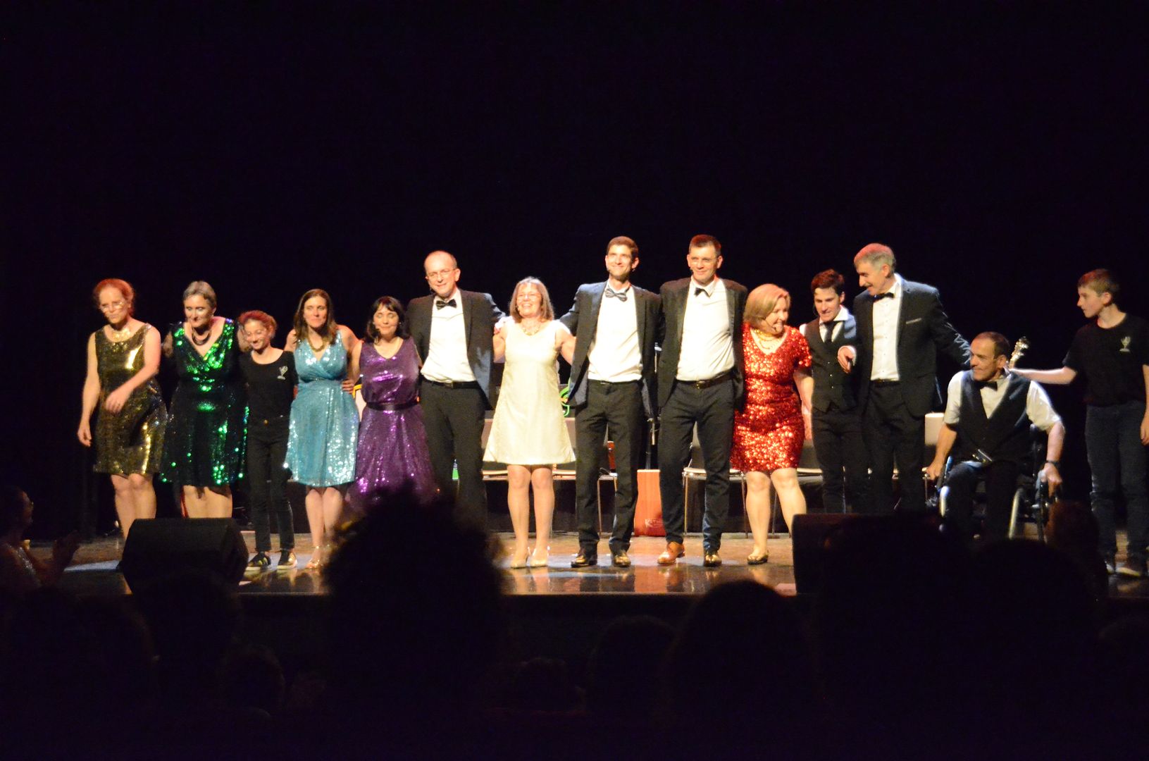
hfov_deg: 33.5
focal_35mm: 60
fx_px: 1911
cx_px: 574
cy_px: 380
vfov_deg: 22.5
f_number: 5
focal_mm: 40
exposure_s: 1/160
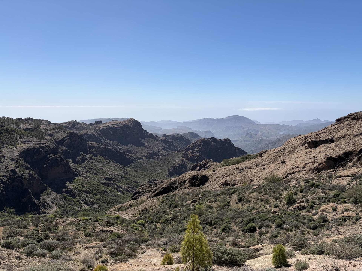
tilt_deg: -6.7
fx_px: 272
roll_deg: +0.1
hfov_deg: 67.3
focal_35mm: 26
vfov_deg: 53.1
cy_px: 136
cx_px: 181
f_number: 1.6
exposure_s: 1/7813
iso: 50
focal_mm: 5.96
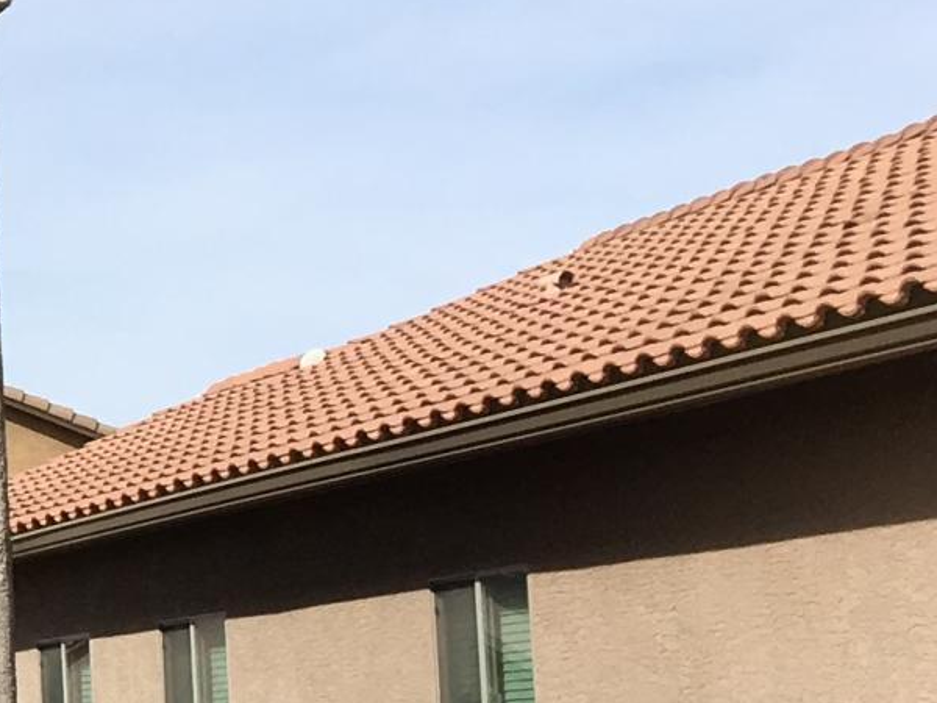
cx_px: -1190
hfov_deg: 11.6
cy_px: 398
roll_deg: +1.0
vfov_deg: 10.2
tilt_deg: +4.4
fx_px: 3925
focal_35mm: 145
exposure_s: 1/2404
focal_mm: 4.15
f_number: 2.2
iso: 25
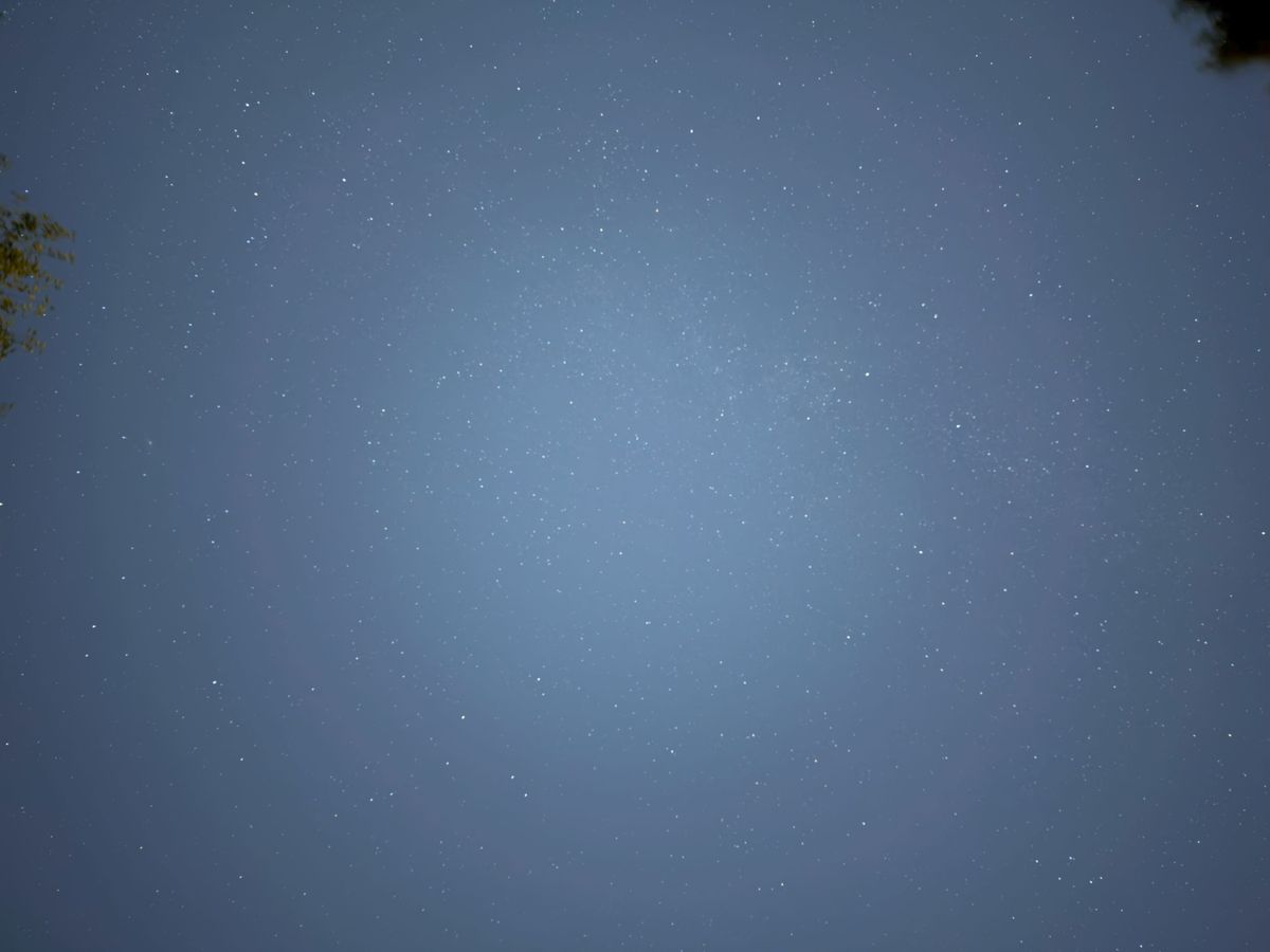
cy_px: 476
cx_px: 635
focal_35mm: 24
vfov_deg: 56.8
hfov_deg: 71.6
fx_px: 881
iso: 1600
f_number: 1.78
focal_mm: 6.76
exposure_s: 3
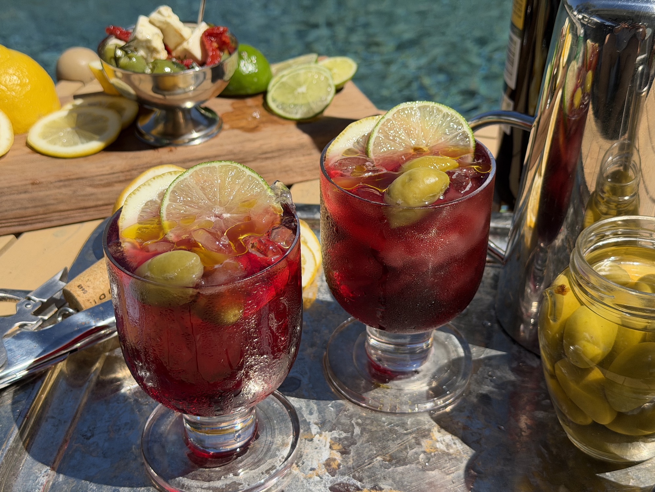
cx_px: 328
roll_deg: +0.6
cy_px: 246
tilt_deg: -34.7
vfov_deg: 30.3
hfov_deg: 39.7
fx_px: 908
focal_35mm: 48
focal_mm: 6.76
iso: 80
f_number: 1.78
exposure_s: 1/6536
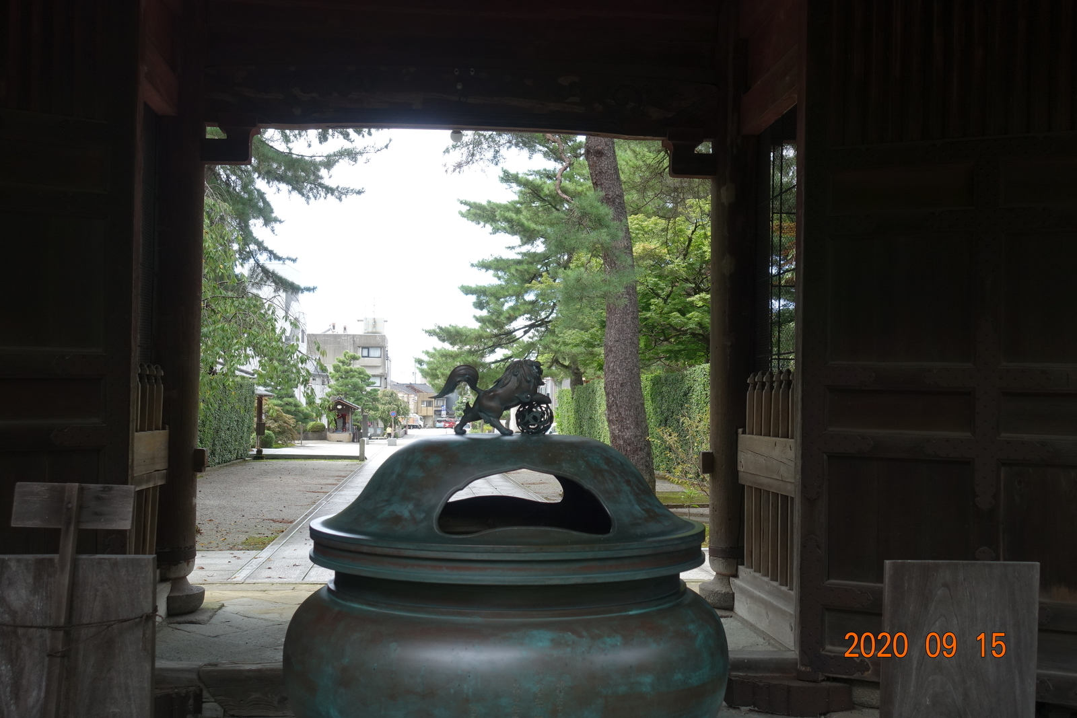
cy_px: 359
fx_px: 1137
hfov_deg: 50.7
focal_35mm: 38
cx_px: 538
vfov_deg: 35.1
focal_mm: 14.1
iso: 125
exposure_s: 1/200
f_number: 4
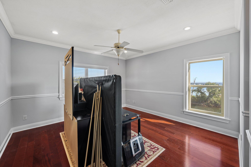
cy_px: 84
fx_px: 98
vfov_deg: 81.2
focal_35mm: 14
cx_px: 126
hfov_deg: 104.3
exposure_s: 2
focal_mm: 14
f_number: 10
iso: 100
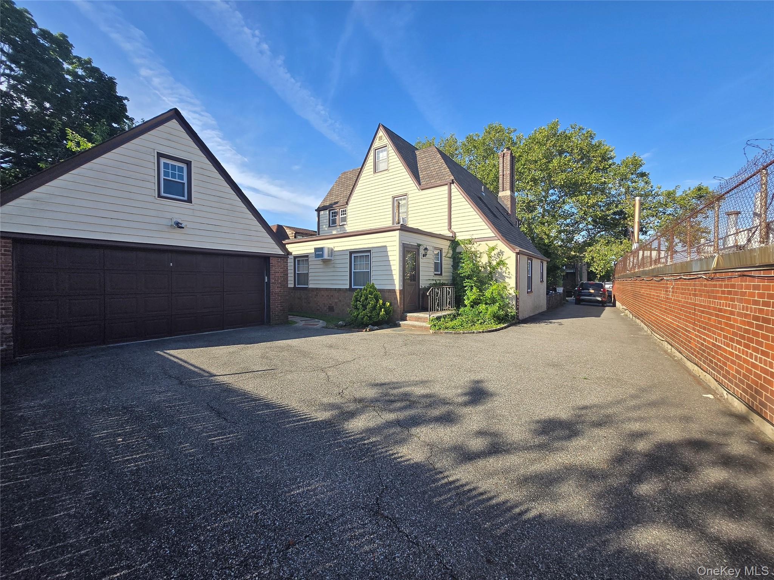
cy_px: 290
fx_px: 291
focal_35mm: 13
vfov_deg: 89.9
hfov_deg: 106.2
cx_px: 387
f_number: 2.2
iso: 25
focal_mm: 1.7
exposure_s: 1/924
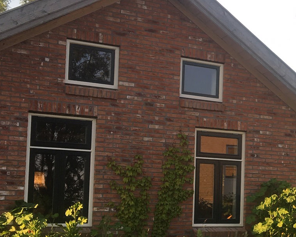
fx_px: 657
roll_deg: -0.9
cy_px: 170
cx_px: 324
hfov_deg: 23.8
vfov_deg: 20.3
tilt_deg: +3.1
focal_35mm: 75
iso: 25
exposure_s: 1/223
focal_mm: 4.15
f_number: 2.2
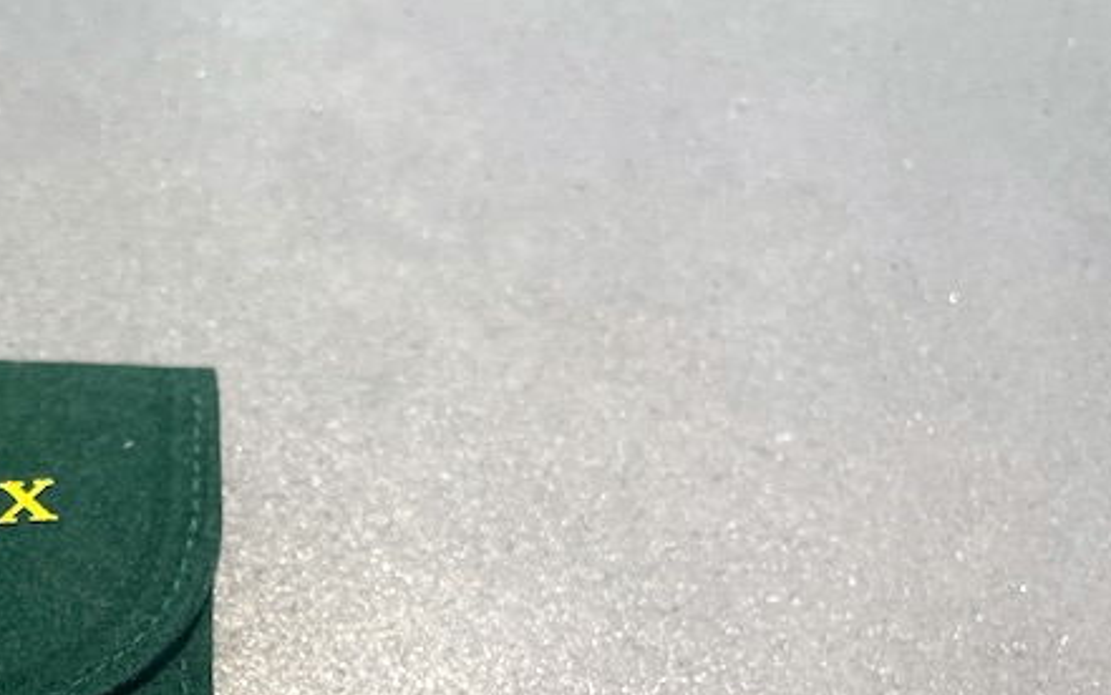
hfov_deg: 29.5
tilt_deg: -54.9
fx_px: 1939
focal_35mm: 64
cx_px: -40
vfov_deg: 19.3
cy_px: 803
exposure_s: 1/4484
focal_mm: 5.1
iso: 50
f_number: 1.6
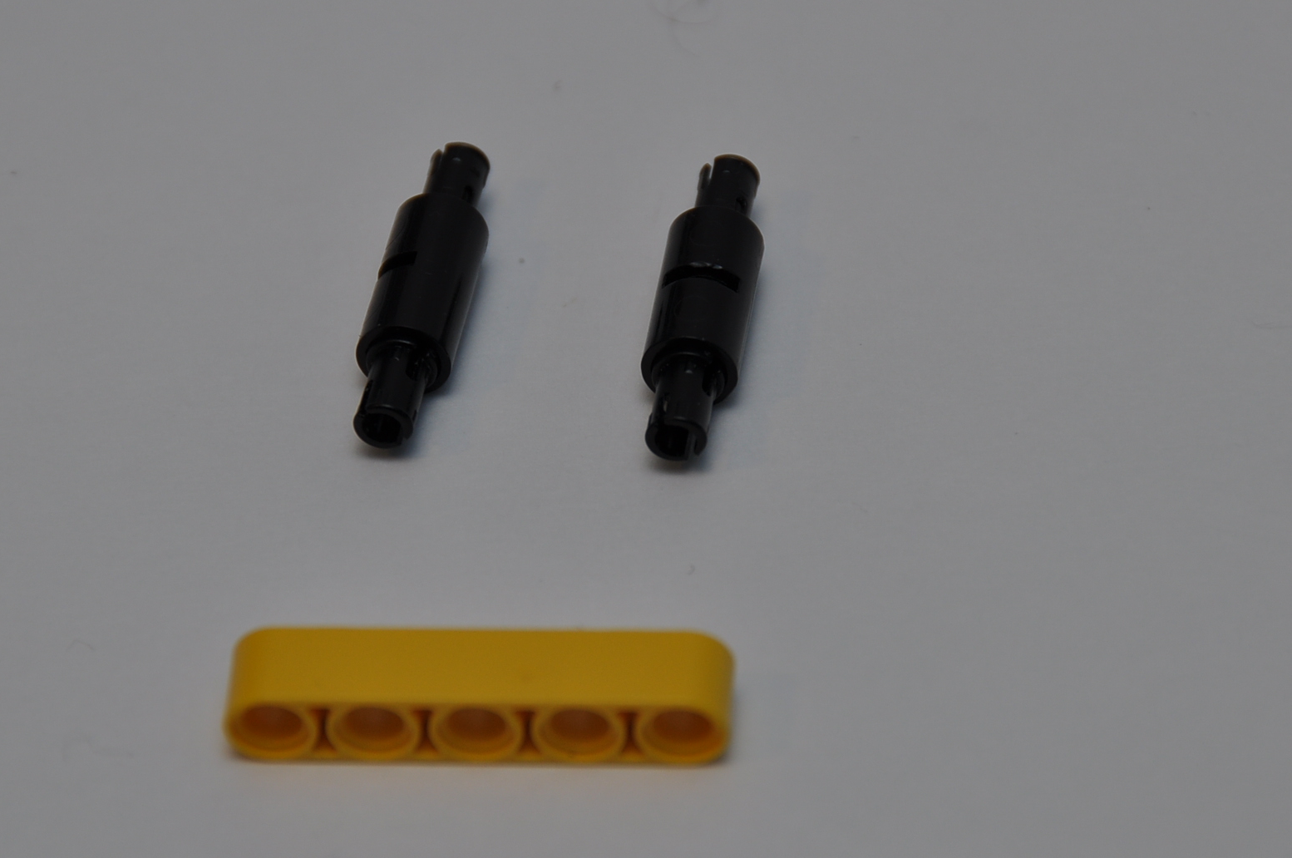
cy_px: 514
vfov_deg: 3.3
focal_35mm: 414
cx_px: 600
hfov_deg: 5.0
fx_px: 14839
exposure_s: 1/60
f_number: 5.6
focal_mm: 200
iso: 200
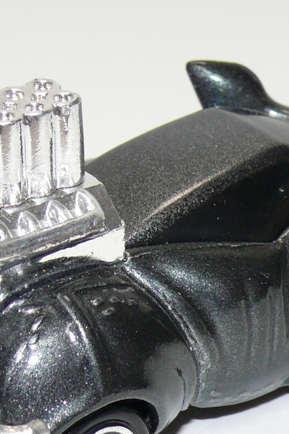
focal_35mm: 197
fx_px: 2372
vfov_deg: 10.4
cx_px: 152
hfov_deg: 7.0
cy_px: 249
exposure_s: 1/30
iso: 100
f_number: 4
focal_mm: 12.2
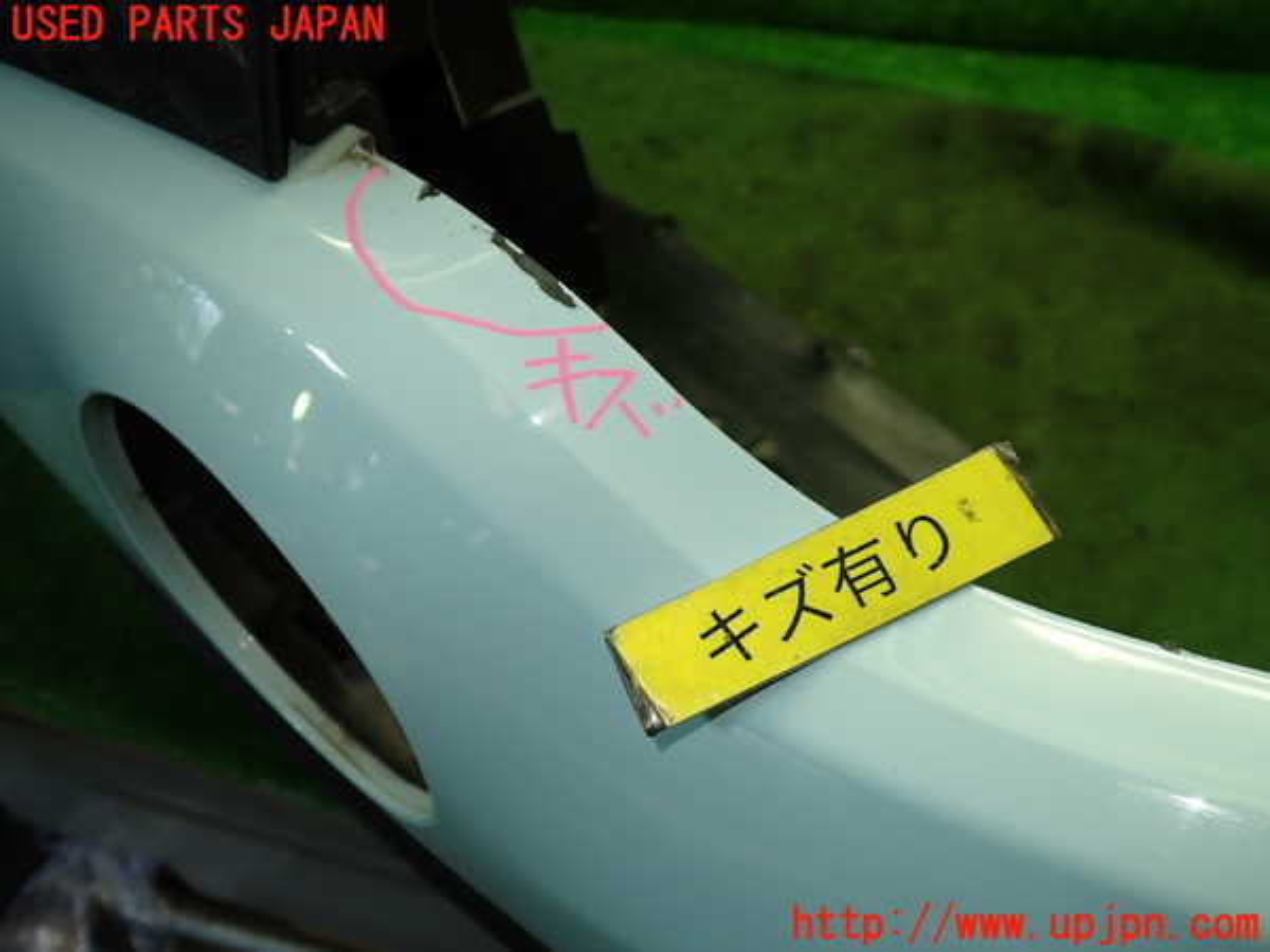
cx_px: 635
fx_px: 1101
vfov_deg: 46.8
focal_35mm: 30
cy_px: 476
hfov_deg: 60.0
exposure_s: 1/60
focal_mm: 5.4
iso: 160
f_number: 2.3
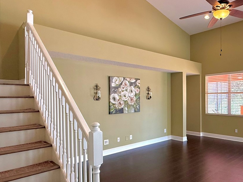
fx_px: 189
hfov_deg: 62.8
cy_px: 99
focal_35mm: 27
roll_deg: +0.2
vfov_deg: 51.3
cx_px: 171
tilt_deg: +0.4
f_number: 2.2
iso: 250
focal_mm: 2.22
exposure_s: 1/120
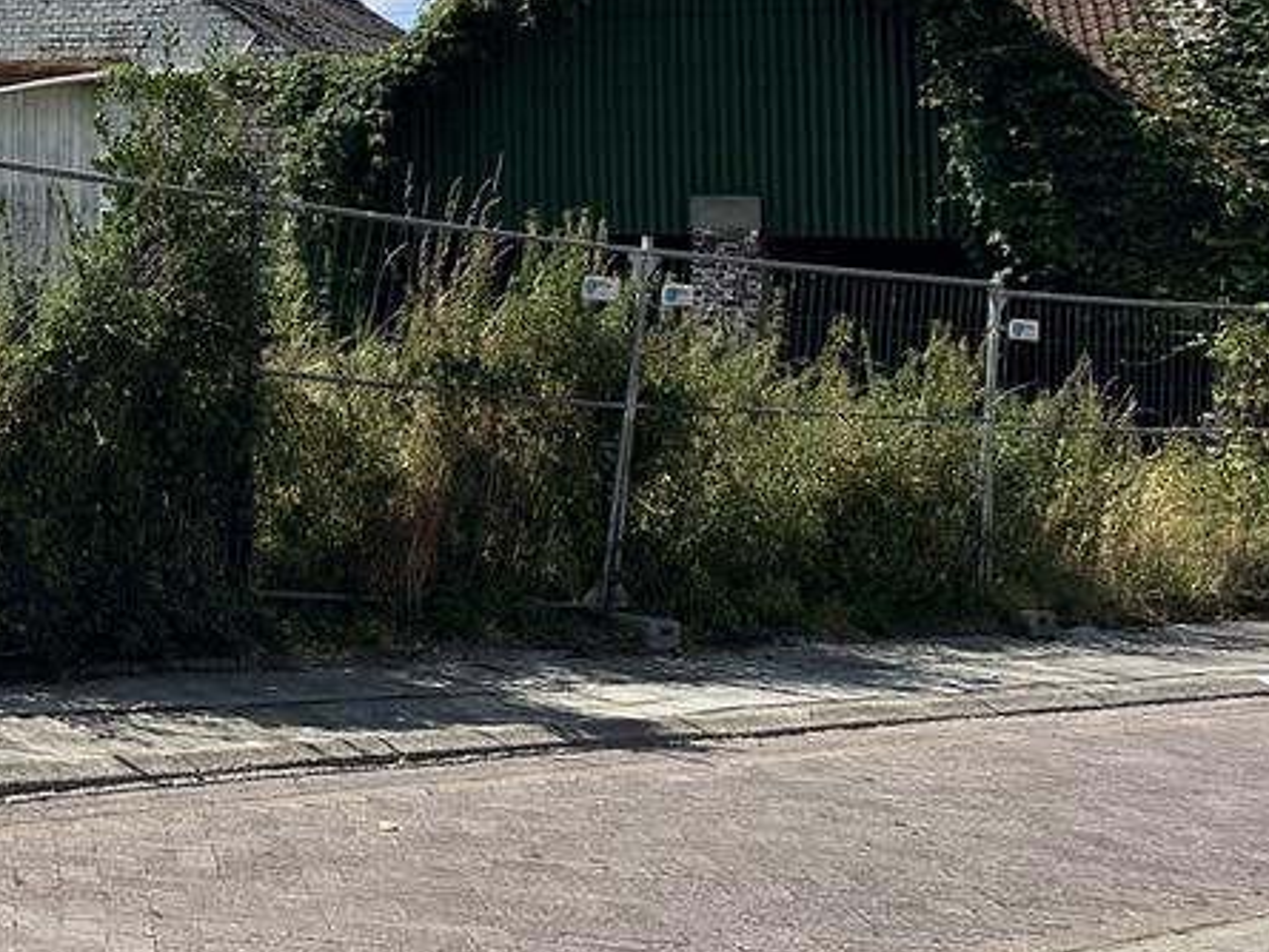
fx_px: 2530
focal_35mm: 69
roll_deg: -0.8
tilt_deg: +6.9
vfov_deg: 20.5
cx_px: -522
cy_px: -29
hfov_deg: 23.6
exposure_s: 1/7576
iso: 80
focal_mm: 6.86
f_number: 1.78
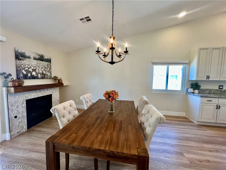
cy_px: 85
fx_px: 85
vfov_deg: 89.9
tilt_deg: -4.9
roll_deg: -0.7
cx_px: 113
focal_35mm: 13
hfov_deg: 106.2
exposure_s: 1/120
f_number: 1.8
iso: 160
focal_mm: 1.57
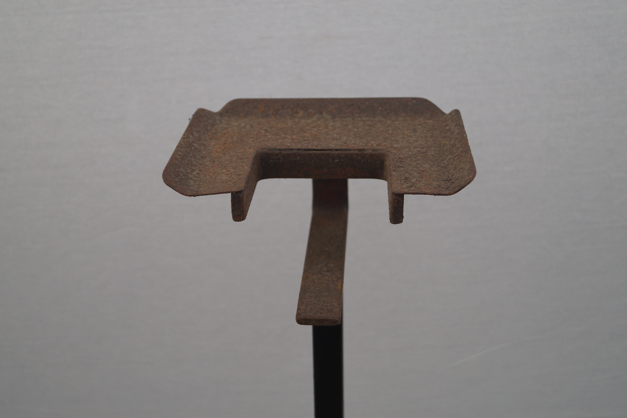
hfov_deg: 37.9
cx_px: 314
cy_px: 209
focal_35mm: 52
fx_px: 914
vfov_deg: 25.8
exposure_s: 1/160
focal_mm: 35
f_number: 5
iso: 160
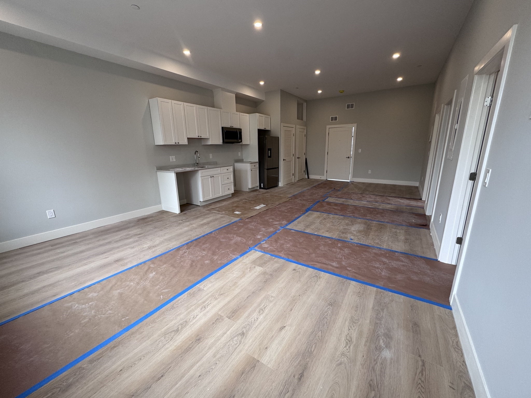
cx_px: 266
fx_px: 215
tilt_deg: -14.2
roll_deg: +1.4
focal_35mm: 14
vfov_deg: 85.7
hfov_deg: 102.1
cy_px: 199
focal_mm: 2.22
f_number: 2.2
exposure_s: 1/99
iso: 100
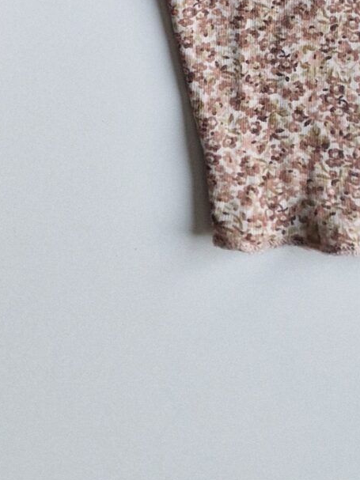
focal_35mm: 97
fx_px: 1346
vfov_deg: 16.8
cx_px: -271
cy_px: -384
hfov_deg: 13.7
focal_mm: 5.4
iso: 80
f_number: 1.8
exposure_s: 1/180
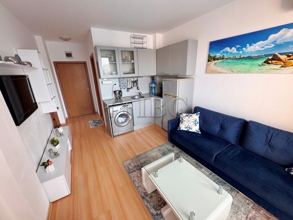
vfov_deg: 85.7
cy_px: 110
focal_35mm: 14
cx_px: 146
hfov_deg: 102.1
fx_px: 119
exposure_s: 1/99
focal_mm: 2.22
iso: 125
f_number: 2.2
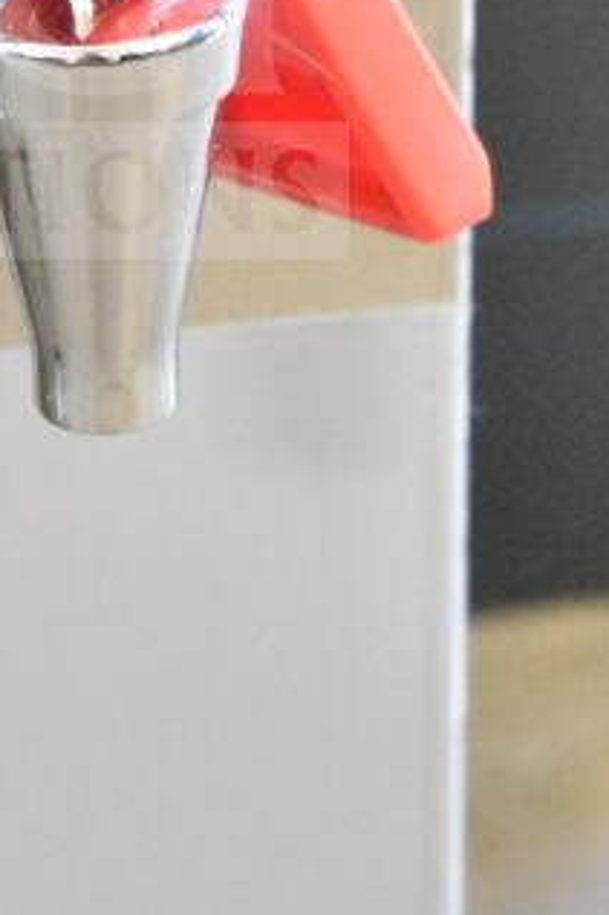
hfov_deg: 6.1
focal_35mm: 225
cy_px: 29
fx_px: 5715
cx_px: 23
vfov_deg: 9.1
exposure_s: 1/80
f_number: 5.6
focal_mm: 52
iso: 14400
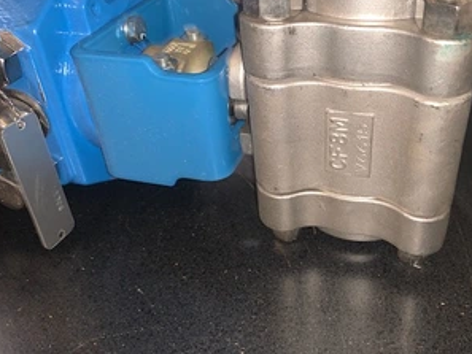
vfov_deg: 40.6
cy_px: 149
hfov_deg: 52.0
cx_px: 296
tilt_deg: -29.4
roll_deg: +2.3
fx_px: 477
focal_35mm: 35
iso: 25
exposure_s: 1/4
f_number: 1.8
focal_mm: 4.25
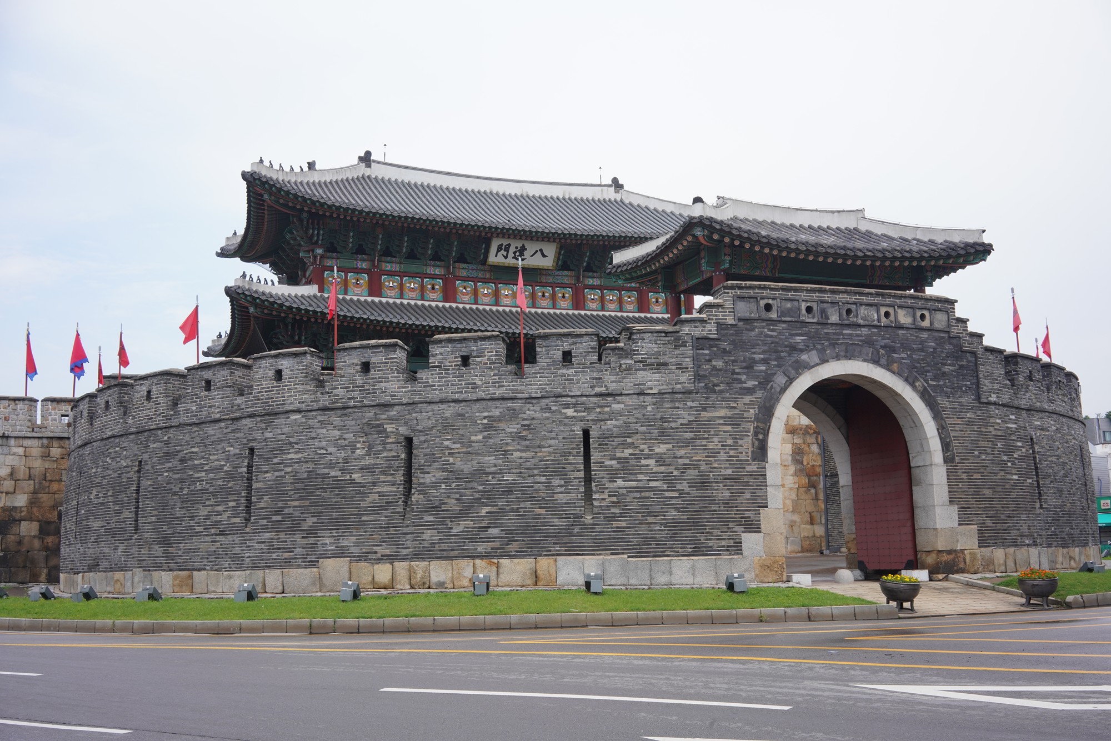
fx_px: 1080
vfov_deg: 37.9
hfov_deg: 54.4
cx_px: 556
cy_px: 370
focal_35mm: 35
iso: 400
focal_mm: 35
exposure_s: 1/125
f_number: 16
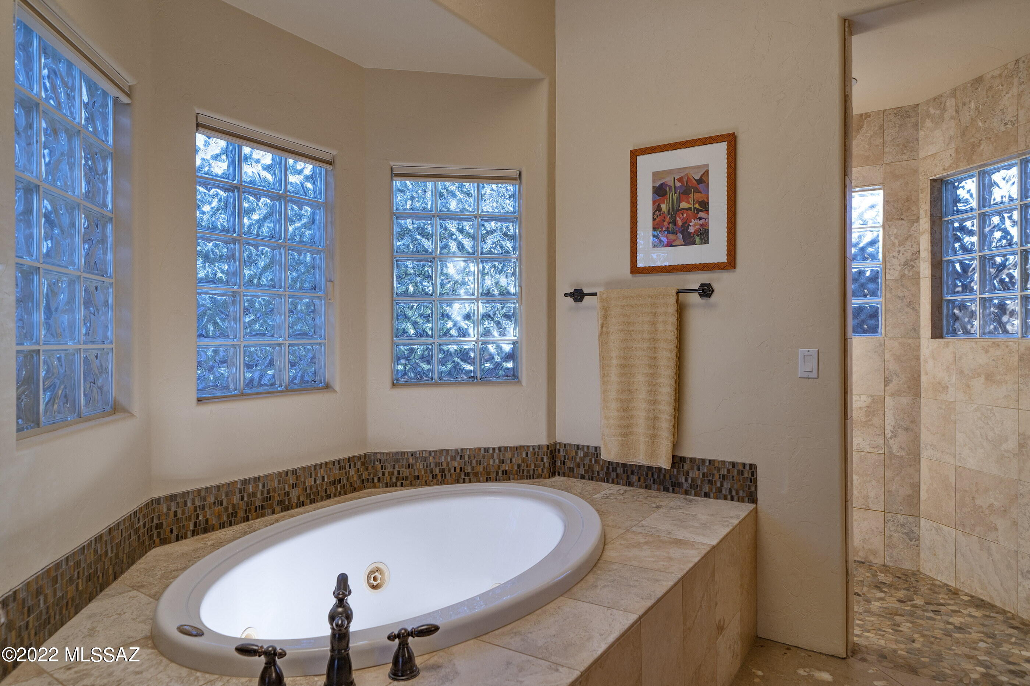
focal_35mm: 20
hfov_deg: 84.0
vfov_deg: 61.9
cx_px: 515
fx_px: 572
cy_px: 343
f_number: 7.1
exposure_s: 1/8
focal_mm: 20
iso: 200
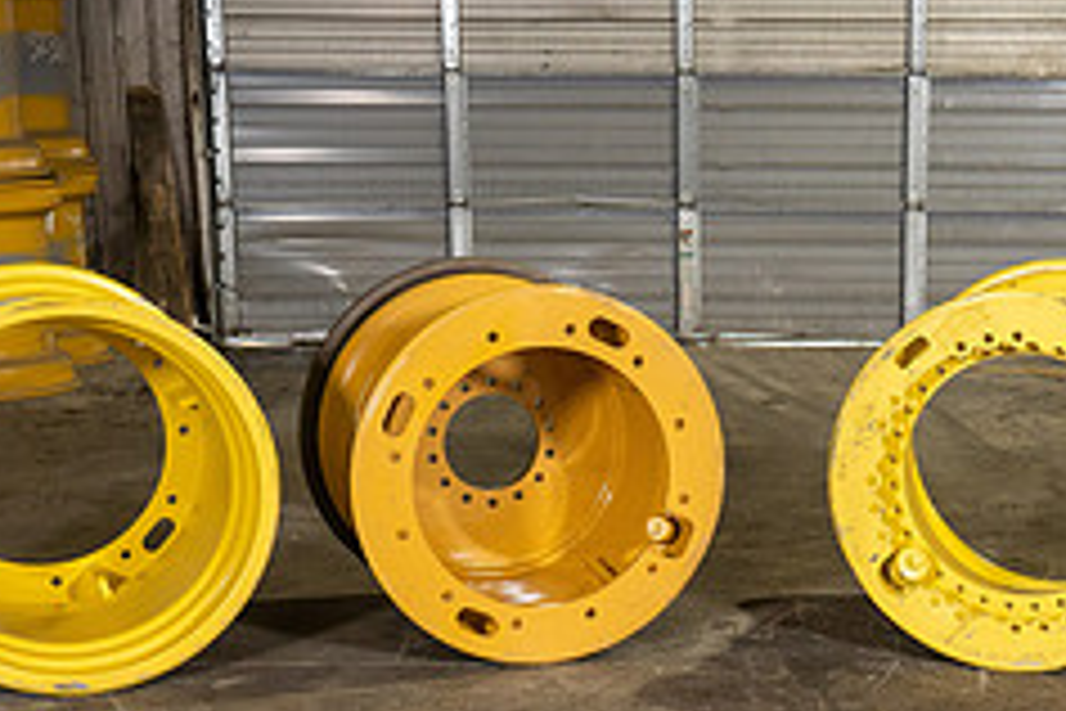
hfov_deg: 26.4
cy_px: 583
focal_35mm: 76
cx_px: 765
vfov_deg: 17.8
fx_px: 2250
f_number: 5.6
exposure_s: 1/80
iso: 800
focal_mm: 31
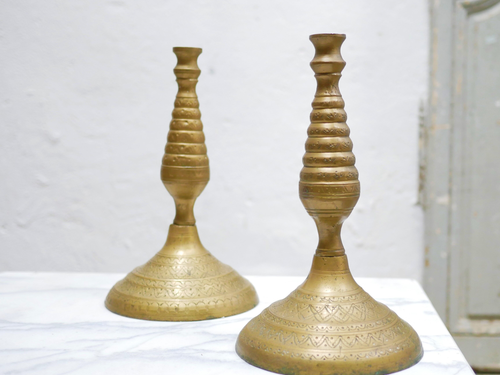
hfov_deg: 36.0
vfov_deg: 27.5
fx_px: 766
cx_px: 304
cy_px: 178
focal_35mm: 53
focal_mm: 20
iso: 800
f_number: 1.7
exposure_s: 1/60
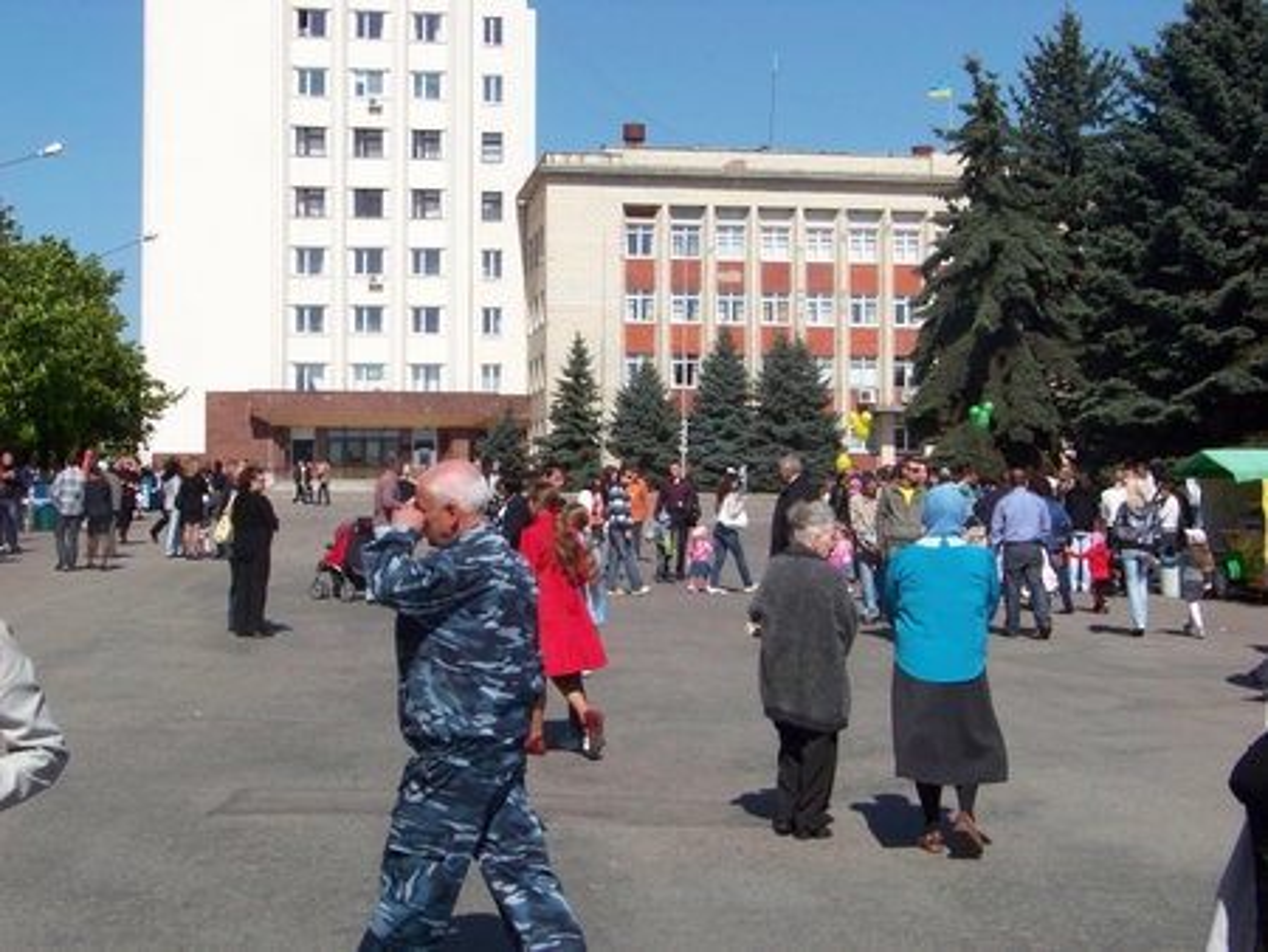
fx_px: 2016
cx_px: 634
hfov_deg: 34.9
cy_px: 476
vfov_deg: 26.6
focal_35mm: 55
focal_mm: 9.36
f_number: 8
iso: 200
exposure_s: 1/800
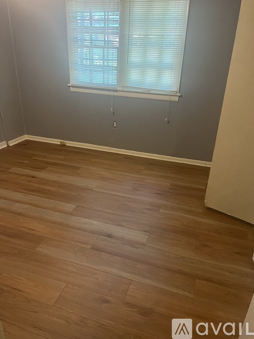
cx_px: 127
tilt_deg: -25.1
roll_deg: -2.3
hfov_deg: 53.0
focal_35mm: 26
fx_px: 254
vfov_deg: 67.3
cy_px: 170
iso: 400
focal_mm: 5.7
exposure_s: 1/60
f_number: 1.5
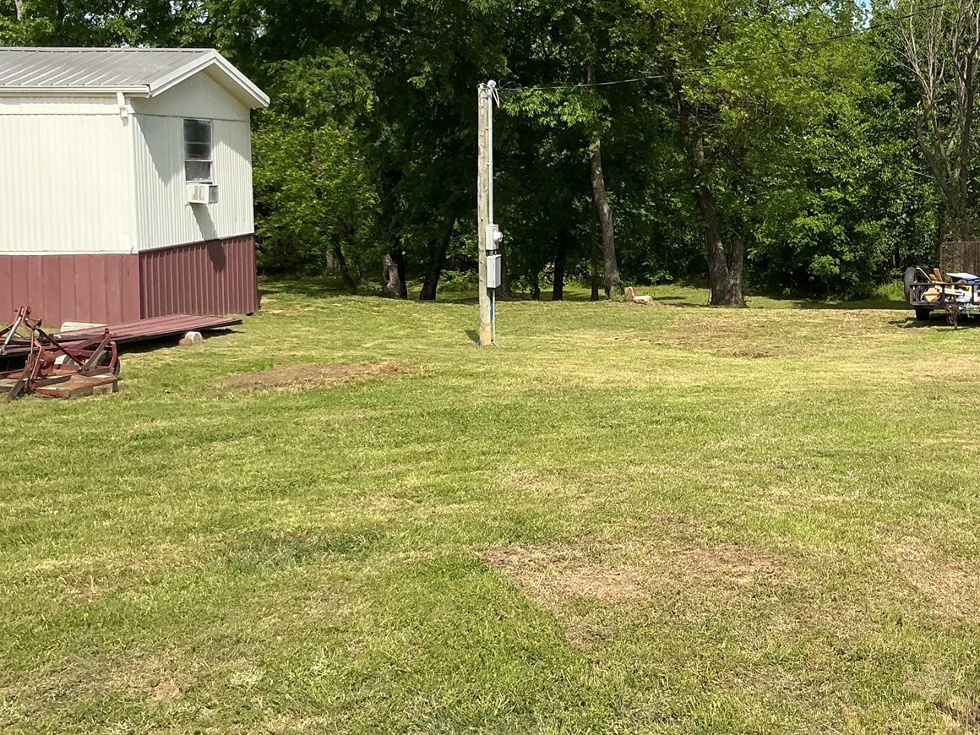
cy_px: 259
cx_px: 798
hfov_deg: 38.1
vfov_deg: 30.1
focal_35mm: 48
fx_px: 1359
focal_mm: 3
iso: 25
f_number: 1.8
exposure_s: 1/1377
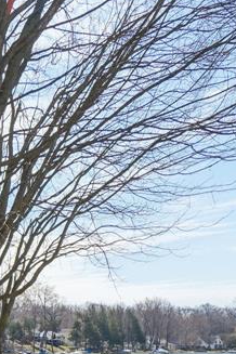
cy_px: 354
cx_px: -82
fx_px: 462
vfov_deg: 37.5
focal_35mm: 47
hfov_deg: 24.5
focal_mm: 10
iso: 100
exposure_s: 1/250
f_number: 8
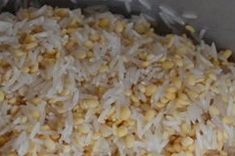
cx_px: 69
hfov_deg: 16.0
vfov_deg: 10.6
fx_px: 834
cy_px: 144
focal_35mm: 128
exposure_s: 1/50
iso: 800
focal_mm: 32
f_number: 4.8
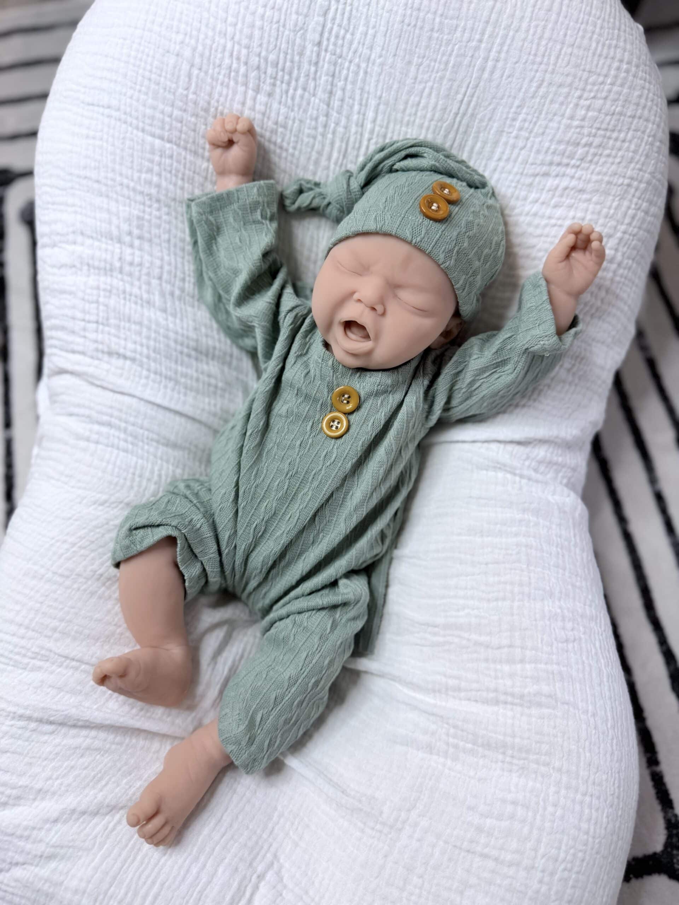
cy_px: 452
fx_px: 628
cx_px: 340
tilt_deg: -70.7
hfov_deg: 56.8
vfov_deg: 71.6
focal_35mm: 24
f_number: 1.78
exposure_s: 1/120
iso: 100
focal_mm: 6.76
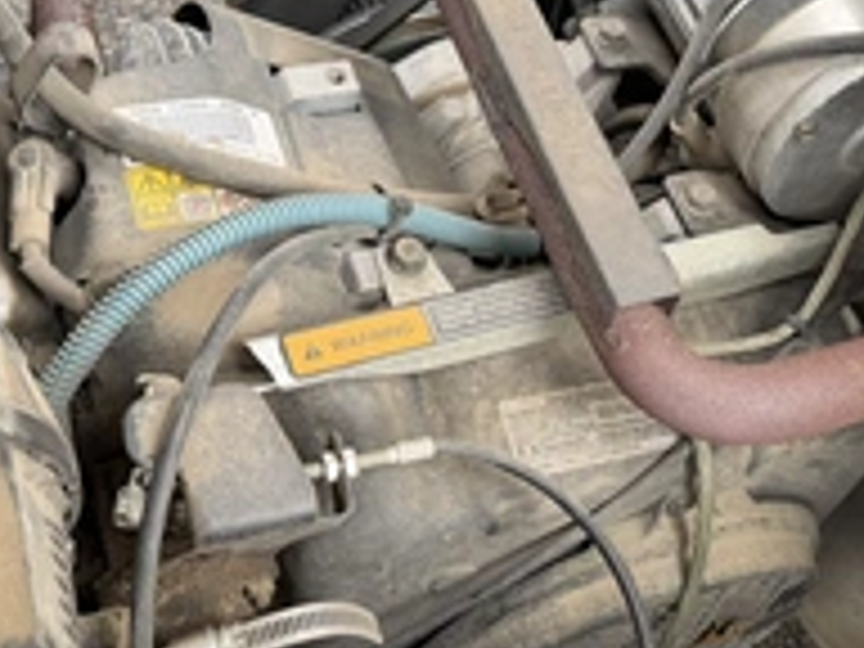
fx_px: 1248
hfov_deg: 38.1
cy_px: 212
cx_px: 508
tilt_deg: -53.2
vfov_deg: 28.9
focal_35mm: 50
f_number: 1.78
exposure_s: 1/138
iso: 64
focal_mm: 6.76
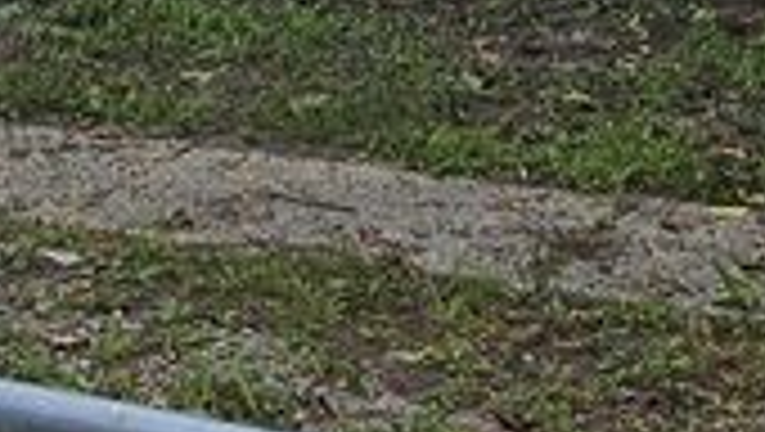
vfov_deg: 6.6
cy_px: -1210
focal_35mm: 151
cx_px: 140
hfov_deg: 14.1
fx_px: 3066
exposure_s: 1/705
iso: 25
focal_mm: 5.4
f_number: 1.8
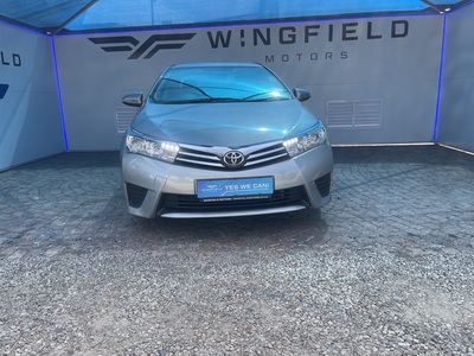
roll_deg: +2.4
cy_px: 178
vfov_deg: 54.9
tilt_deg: -13.1
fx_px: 342
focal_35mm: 25
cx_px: 237
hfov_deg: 69.4
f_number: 1.6
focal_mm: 5.1
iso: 32
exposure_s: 1/1087
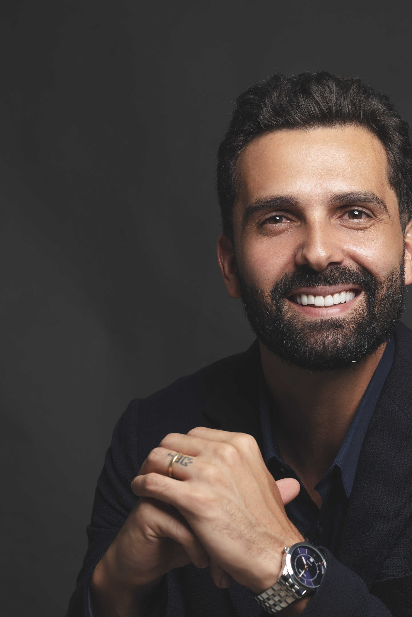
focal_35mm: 103
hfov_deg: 13.3
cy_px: 393
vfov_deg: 19.8
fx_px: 1767
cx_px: 292
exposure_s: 1/60
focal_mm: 66
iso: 100
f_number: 7.1
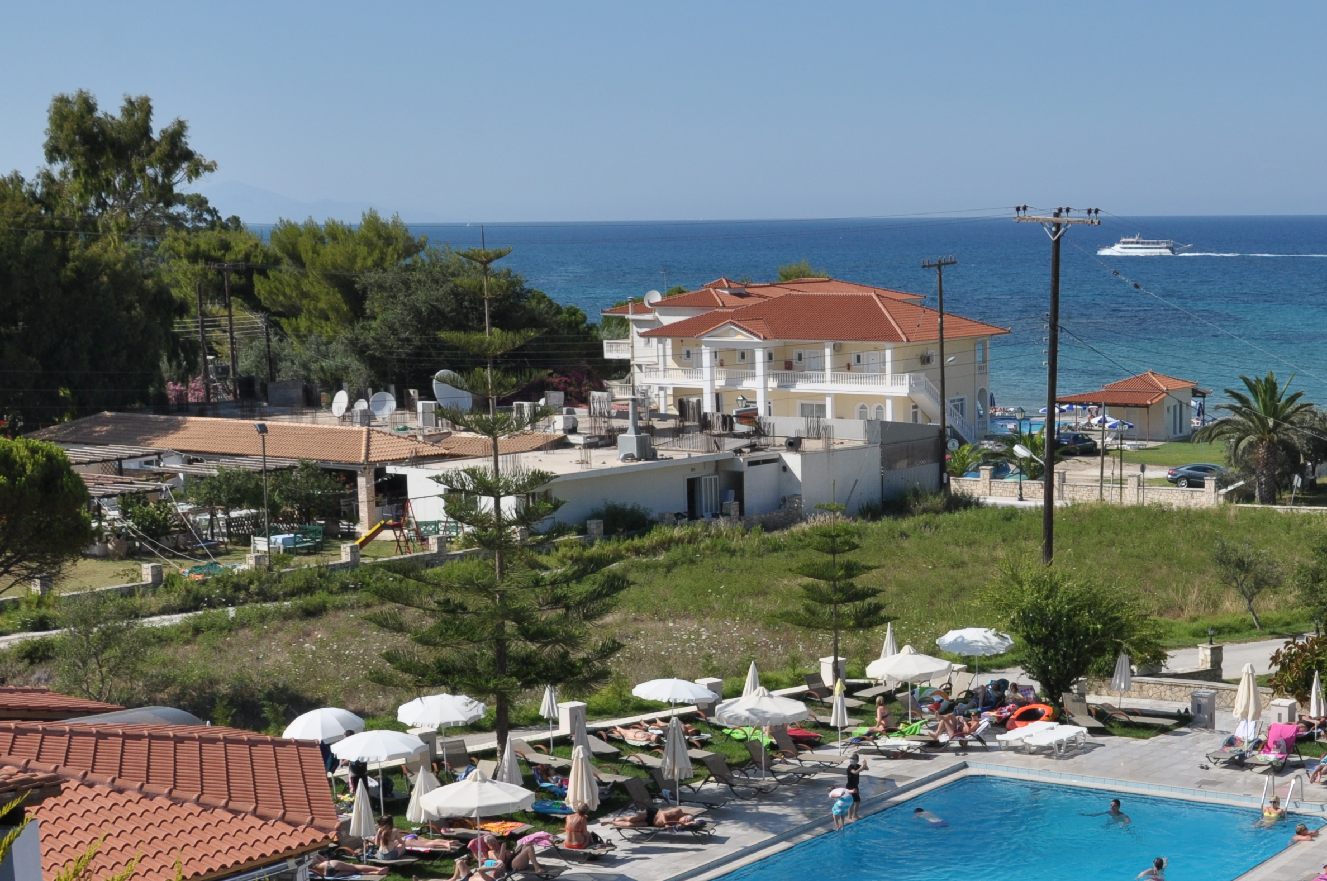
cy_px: 644
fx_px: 2393
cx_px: 969
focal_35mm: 65
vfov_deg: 20.7
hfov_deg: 30.6
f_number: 11
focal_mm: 24
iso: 200
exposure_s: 1/500
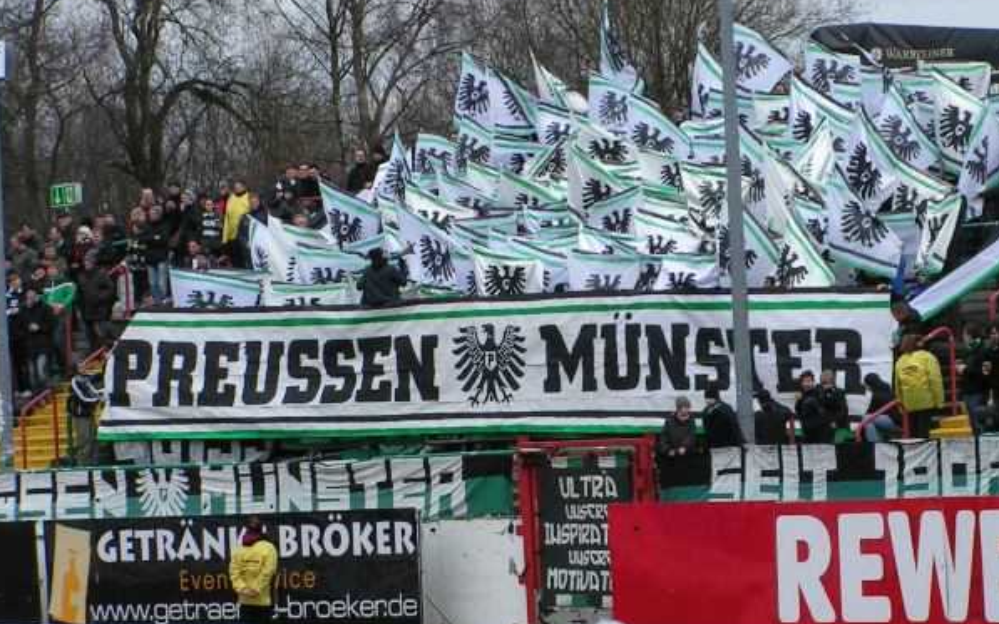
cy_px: 207
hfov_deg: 11.3
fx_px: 5064
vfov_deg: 7.1
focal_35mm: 186
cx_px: 634
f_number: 6.3
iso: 50
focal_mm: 20
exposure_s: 1/400
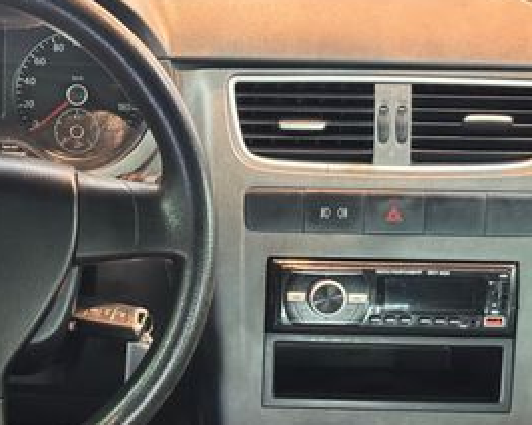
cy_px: 279
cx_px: 106
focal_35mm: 90
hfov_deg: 21.0
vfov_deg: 17.0
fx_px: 1417
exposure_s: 1/30
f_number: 1.6
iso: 320
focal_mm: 5.96
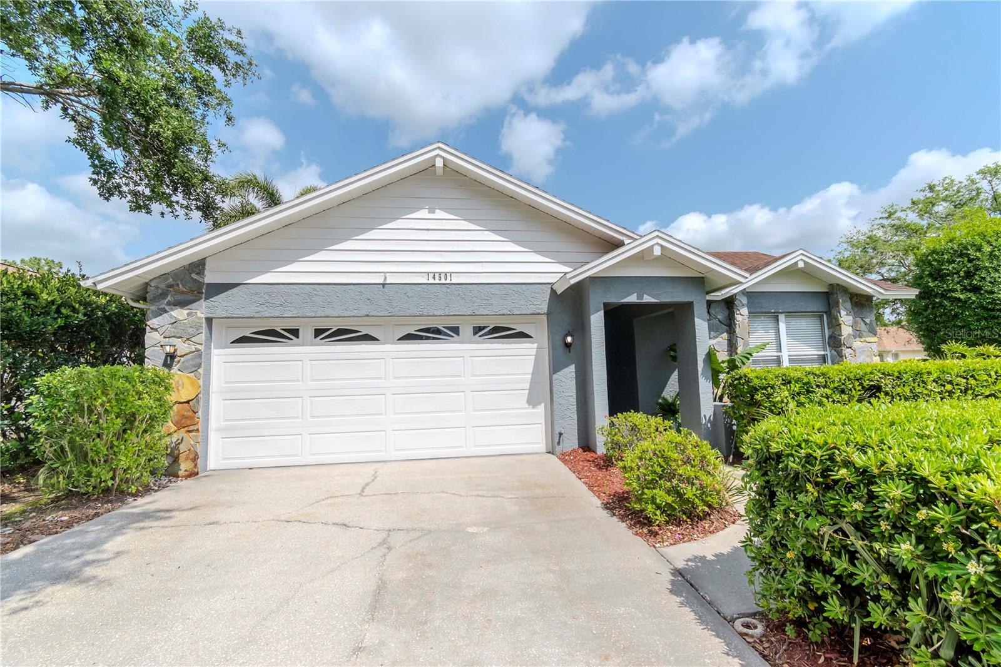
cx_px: 500
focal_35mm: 15
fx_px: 417
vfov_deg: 77.3
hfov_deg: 100.4
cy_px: 334
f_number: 7.1
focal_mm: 10
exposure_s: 1/1600
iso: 500
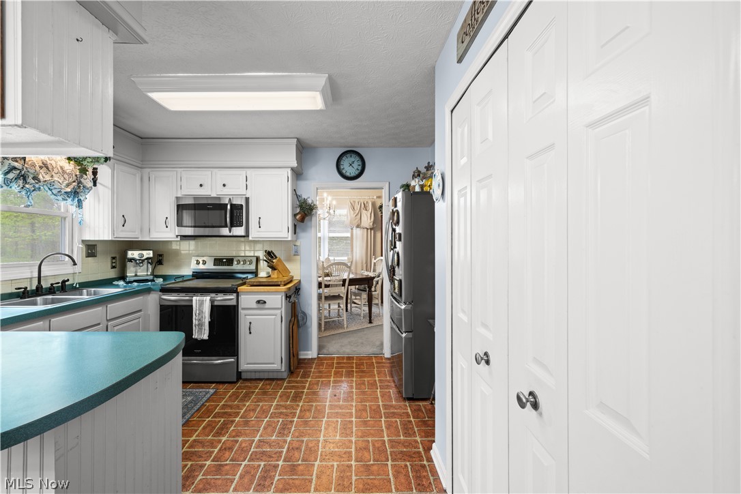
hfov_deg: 104.3
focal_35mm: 14
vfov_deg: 81.2
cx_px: 370
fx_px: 288
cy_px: 247
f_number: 8
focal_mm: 14
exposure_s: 1/2.5
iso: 200
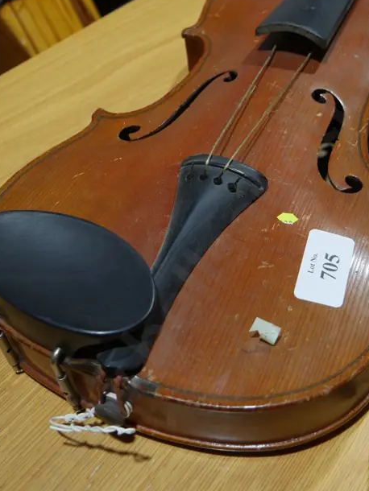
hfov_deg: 30.4
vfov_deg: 40.1
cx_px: 278
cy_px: 182
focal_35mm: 47
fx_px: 668
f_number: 3.5
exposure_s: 1/100
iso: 200
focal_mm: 14
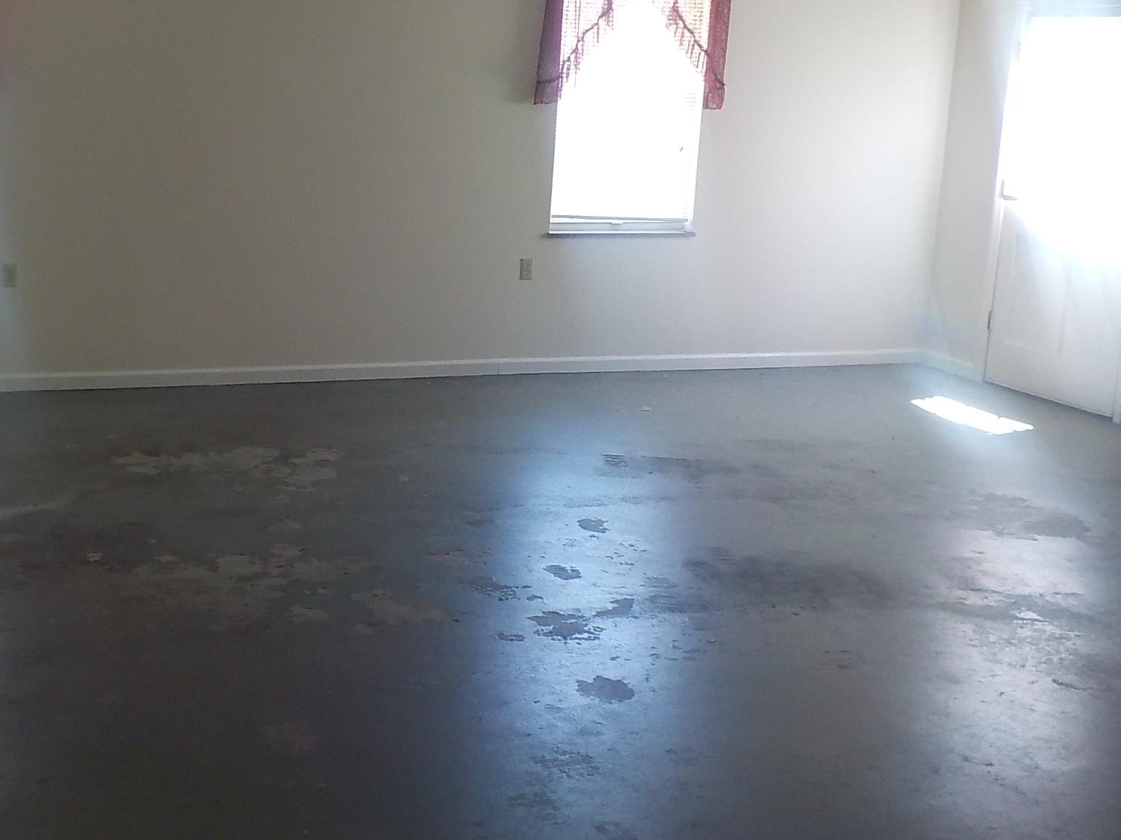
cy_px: 310
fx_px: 1457
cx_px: 298
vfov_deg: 32.0
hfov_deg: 41.0
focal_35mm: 45
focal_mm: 4.1
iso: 200
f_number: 3.3
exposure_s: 1/30
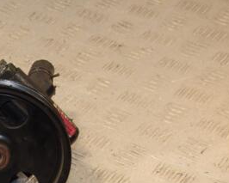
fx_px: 970
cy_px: 115
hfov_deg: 13.2
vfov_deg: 10.8
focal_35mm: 143
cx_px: -24
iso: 800
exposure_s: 1/200
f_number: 8
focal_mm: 45
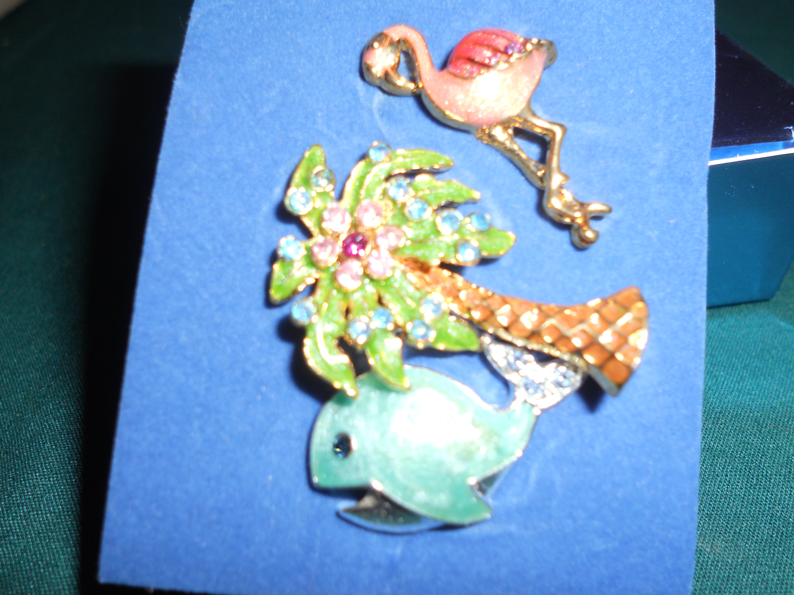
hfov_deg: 55.4
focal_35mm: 33
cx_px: 390
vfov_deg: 42.9
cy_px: 297
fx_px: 757
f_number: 8.8
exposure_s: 1/25
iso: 80
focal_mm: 5.8
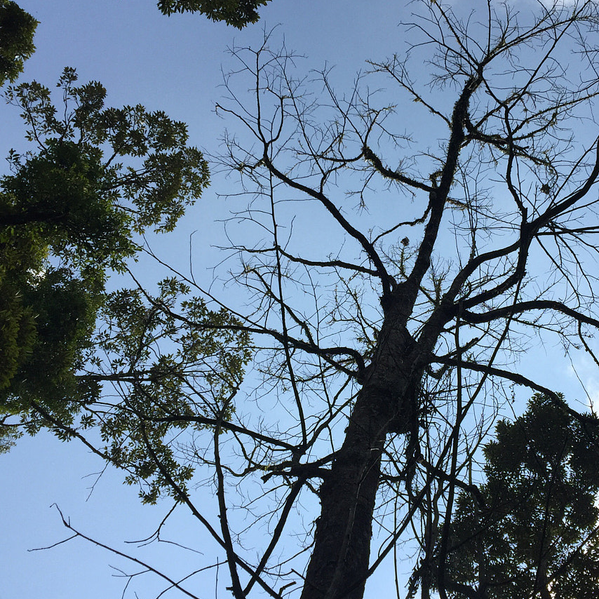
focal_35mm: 48
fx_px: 940
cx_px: 387
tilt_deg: +73.7
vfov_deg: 35.3
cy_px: 284
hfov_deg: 35.1
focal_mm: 4.15
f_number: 2.2
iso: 32
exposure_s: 1/4405
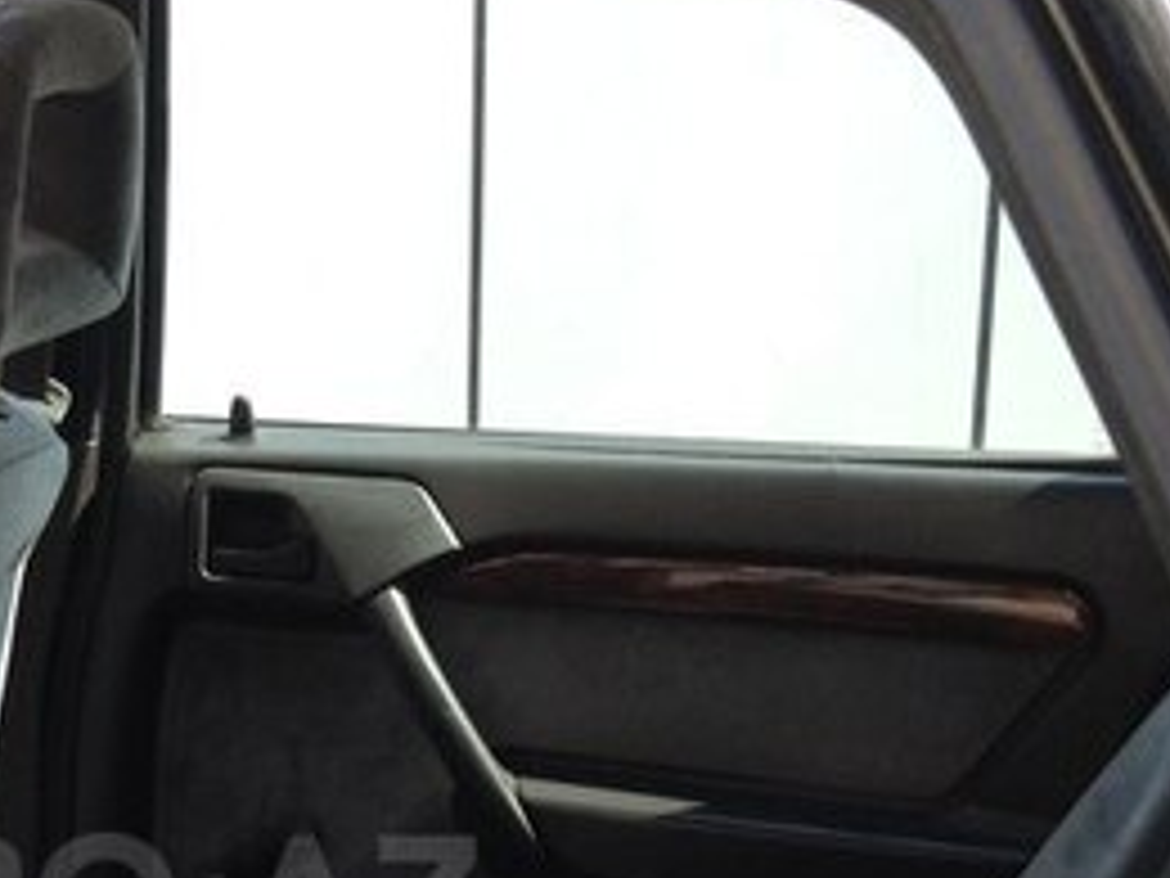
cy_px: 903
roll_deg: +2.8
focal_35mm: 89
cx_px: 18
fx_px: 3008
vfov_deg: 16.2
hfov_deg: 21.3
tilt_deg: -22.9
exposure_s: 1/160
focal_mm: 4.28
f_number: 2.4
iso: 50
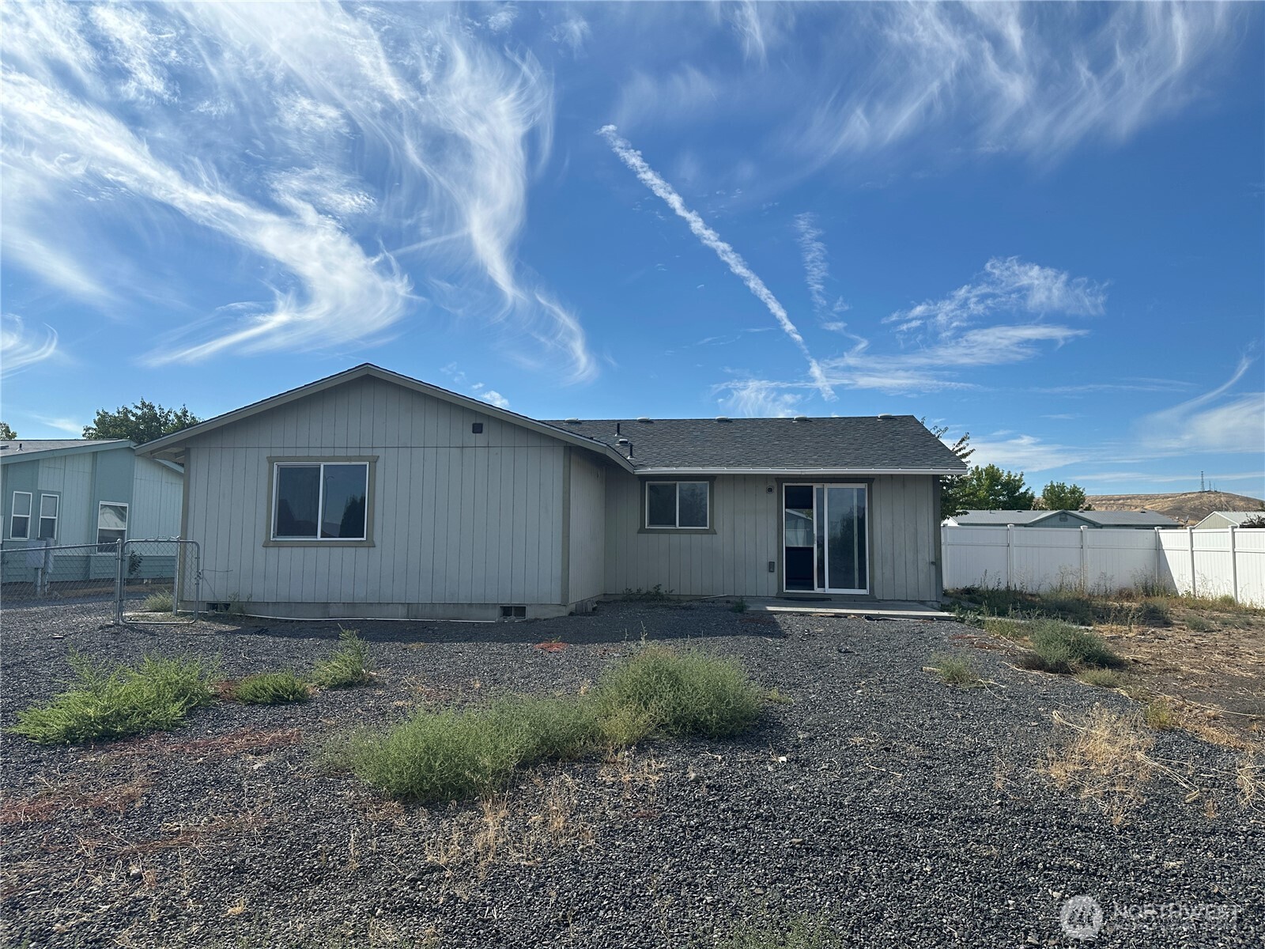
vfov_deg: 56.8
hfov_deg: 71.6
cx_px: 632
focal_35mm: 24
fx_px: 877
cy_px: 474
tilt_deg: +6.6
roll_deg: -0.6
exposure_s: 1/6623
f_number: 1.78
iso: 80
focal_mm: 6.86
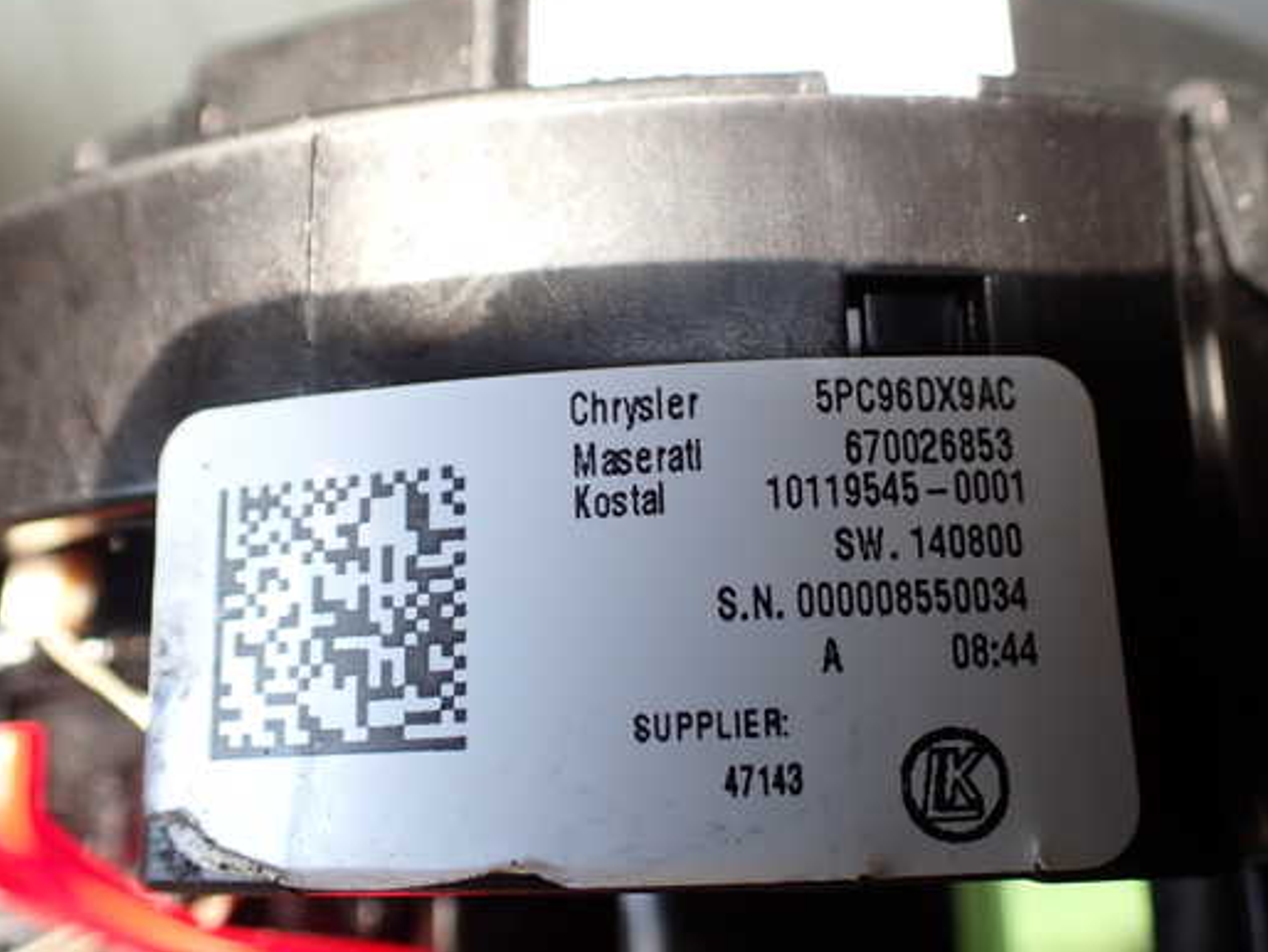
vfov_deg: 40.7
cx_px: 676
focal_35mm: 35
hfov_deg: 52.6
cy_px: 481
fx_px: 1283
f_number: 2.3
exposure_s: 1/160
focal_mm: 5.4
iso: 100
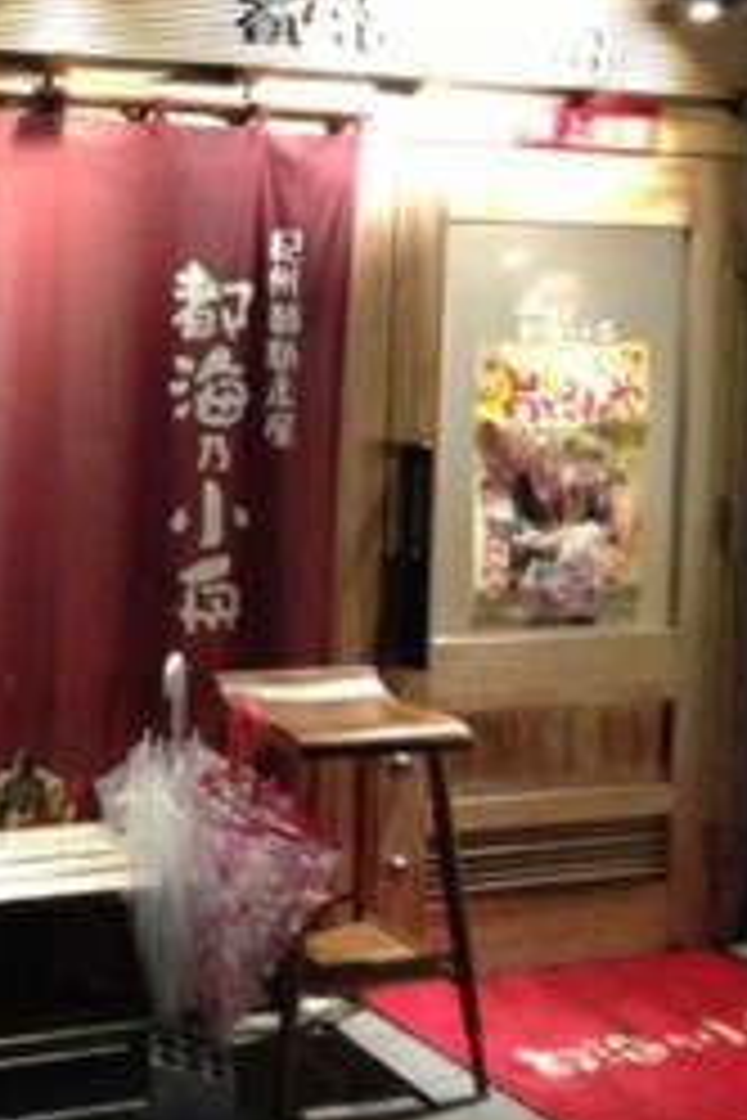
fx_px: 1930
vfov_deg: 32.2
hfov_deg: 20.8
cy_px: 391
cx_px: -86
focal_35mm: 62
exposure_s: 1/15
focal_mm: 4.13
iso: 640
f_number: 2.4
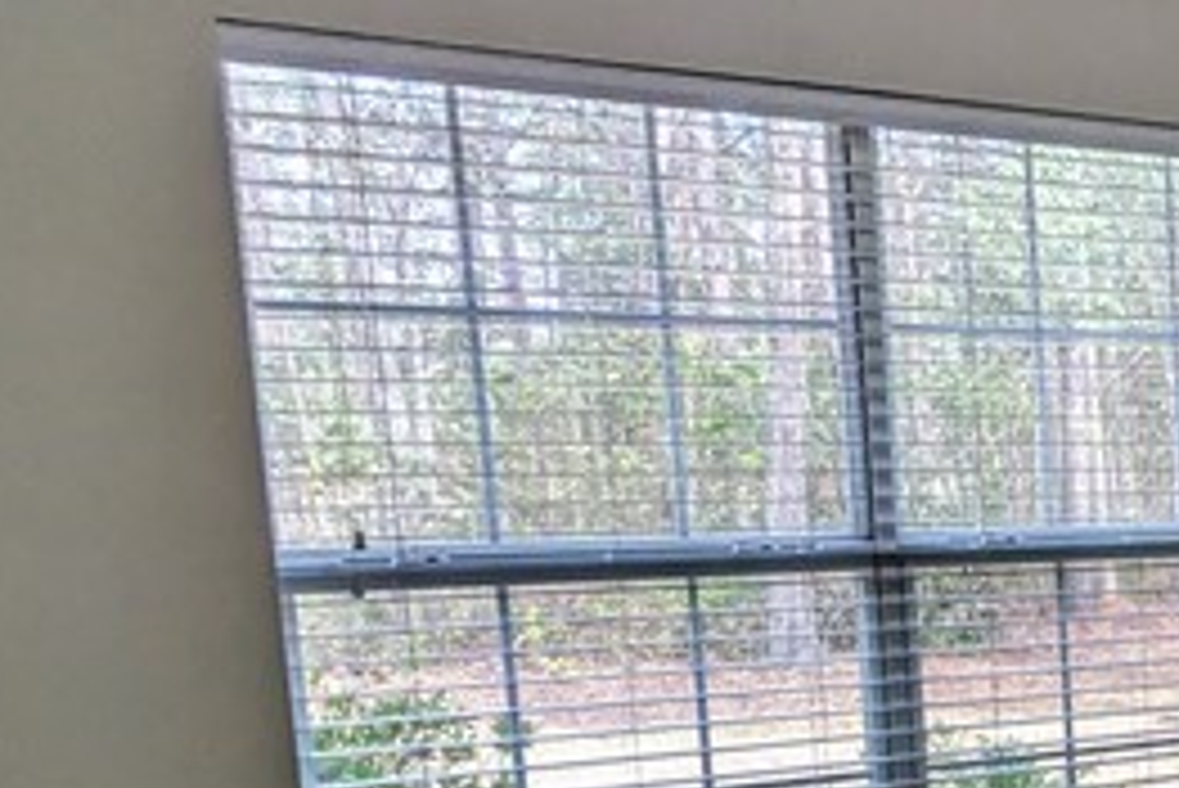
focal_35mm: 65
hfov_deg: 24.2
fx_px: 2130
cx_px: 1768
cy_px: 811
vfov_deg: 20.2
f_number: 2.2
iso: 81
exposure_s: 1/120
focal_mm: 2.35
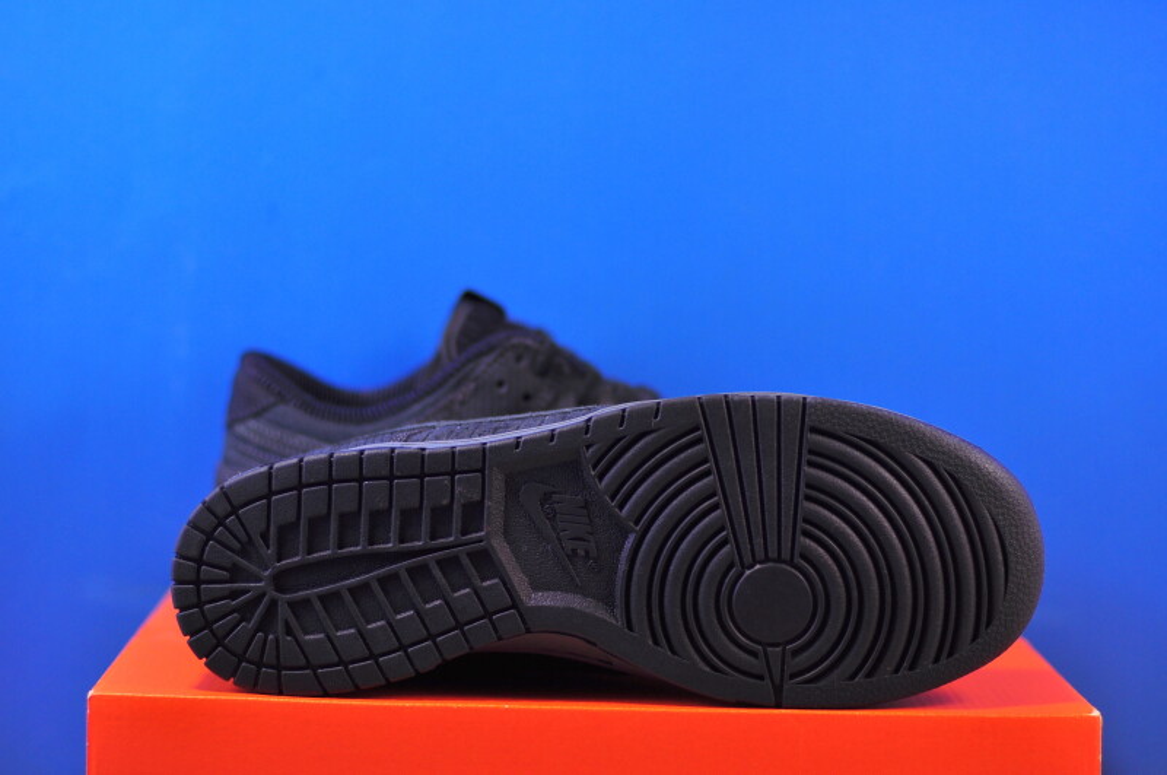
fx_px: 2428
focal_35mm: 75
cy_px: 388
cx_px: 584
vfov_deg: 18.1
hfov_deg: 27.0
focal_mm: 50
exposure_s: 1/320
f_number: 2
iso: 250
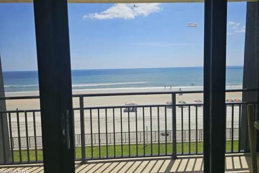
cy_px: 83
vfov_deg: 53.2
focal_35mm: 24
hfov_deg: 73.7
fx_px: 173
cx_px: 130
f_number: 1.7
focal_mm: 6.3
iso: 20
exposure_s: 1/769
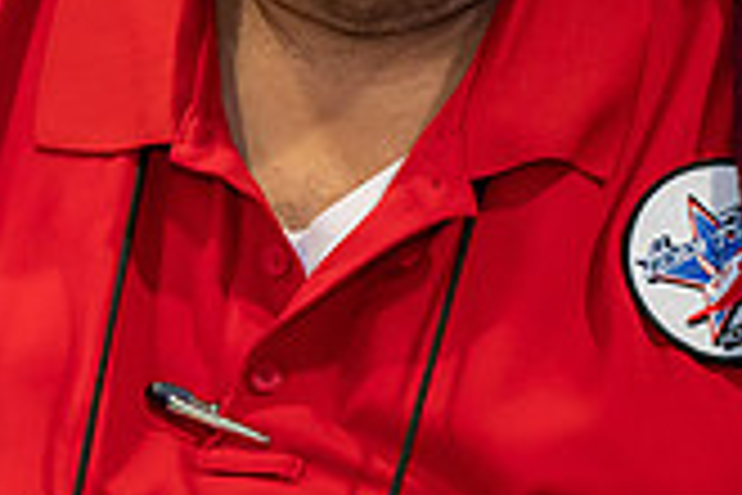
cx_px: 139
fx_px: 5008
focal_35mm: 243
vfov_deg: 5.6
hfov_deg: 8.5
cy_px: -45
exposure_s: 1/100
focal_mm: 69
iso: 4500
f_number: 6
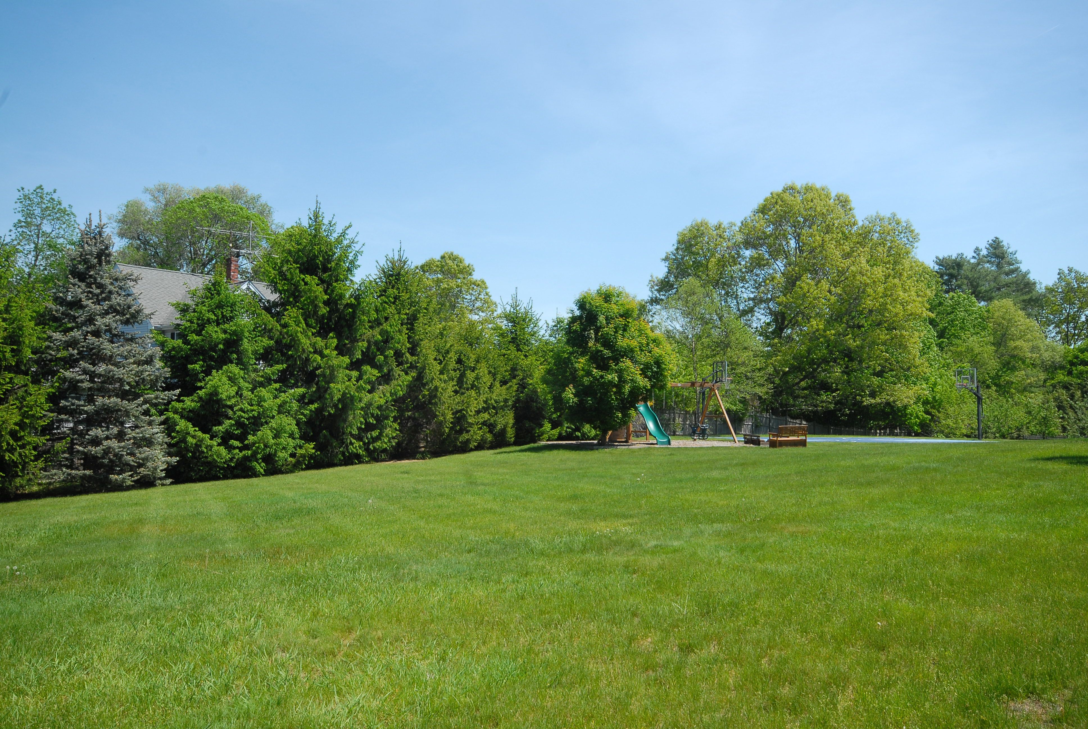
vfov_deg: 43.7
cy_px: 364
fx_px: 908
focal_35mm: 30
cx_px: 544
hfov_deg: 61.9
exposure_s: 1/125
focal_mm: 20
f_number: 11
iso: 200
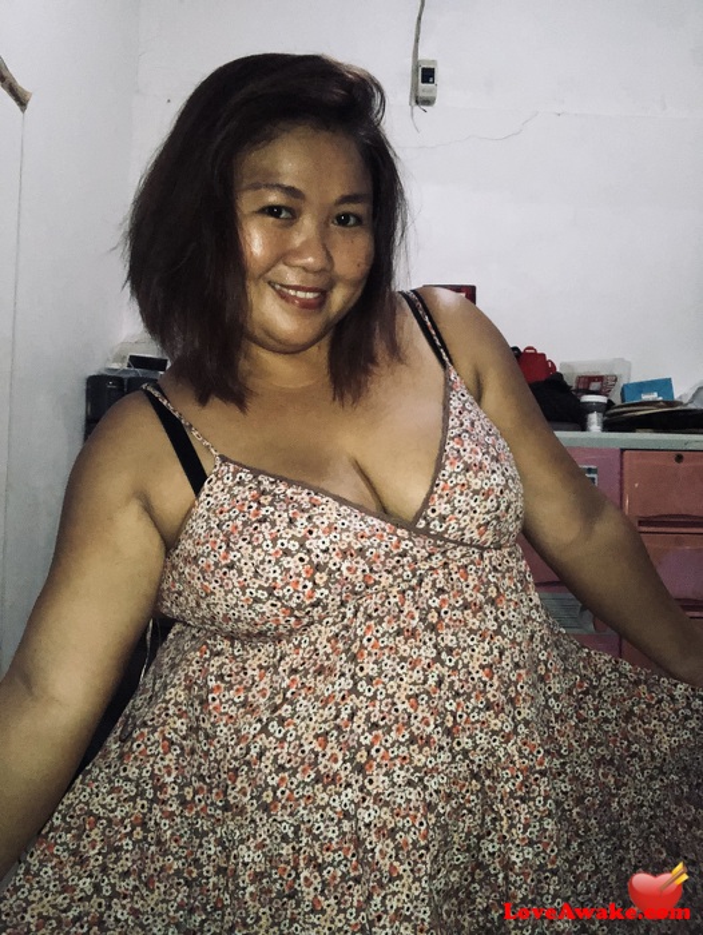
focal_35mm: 32
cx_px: 352
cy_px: 468
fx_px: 865
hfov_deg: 44.2
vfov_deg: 56.8
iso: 500
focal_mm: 2.87
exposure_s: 1/30
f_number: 2.2
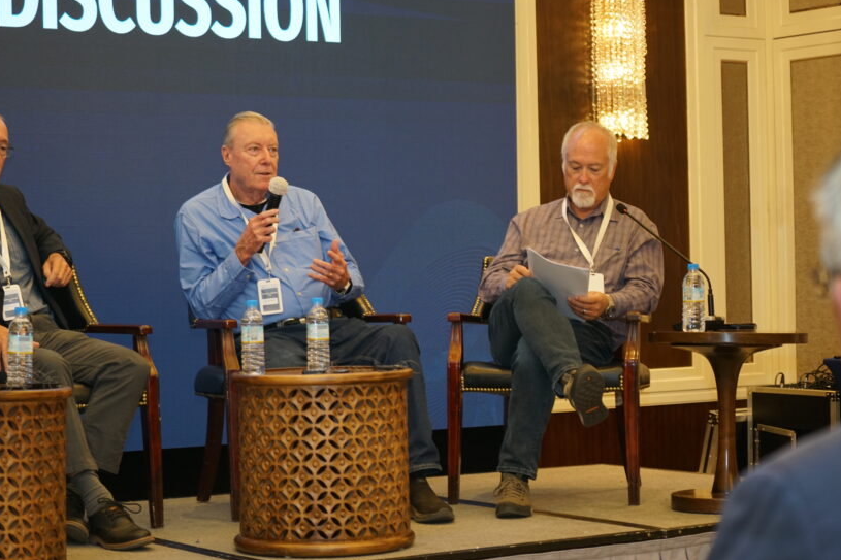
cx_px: 402
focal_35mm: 88
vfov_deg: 15.5
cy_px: 298
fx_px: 2055
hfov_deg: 23.1
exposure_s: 1/125
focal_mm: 70
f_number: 4
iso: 1000
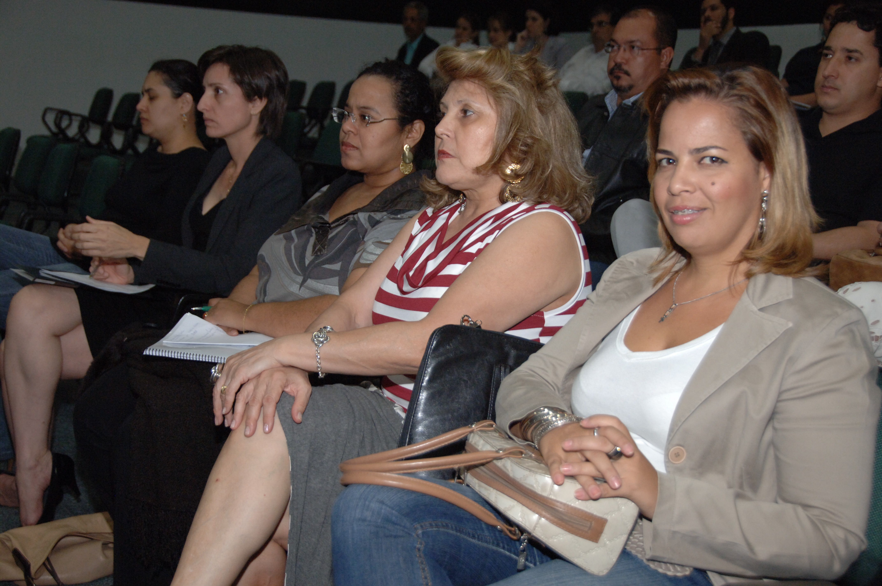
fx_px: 1285
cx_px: 441
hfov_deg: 37.9
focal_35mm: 52
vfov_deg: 25.7
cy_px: 293
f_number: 4.5
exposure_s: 1/250
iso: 800
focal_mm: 35
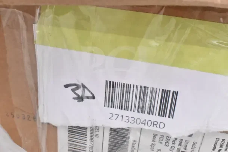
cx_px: 114
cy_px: 76
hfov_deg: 46.4
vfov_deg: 31.9
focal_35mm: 42
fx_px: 266
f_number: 14
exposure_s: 1/800
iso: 6400
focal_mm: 28
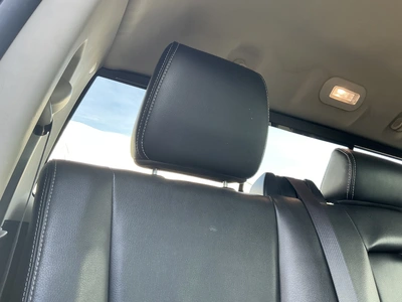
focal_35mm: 28
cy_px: 151
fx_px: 325
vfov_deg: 49.7
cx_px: 201
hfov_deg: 63.4
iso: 64
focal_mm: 3
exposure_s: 1/76
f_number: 1.8
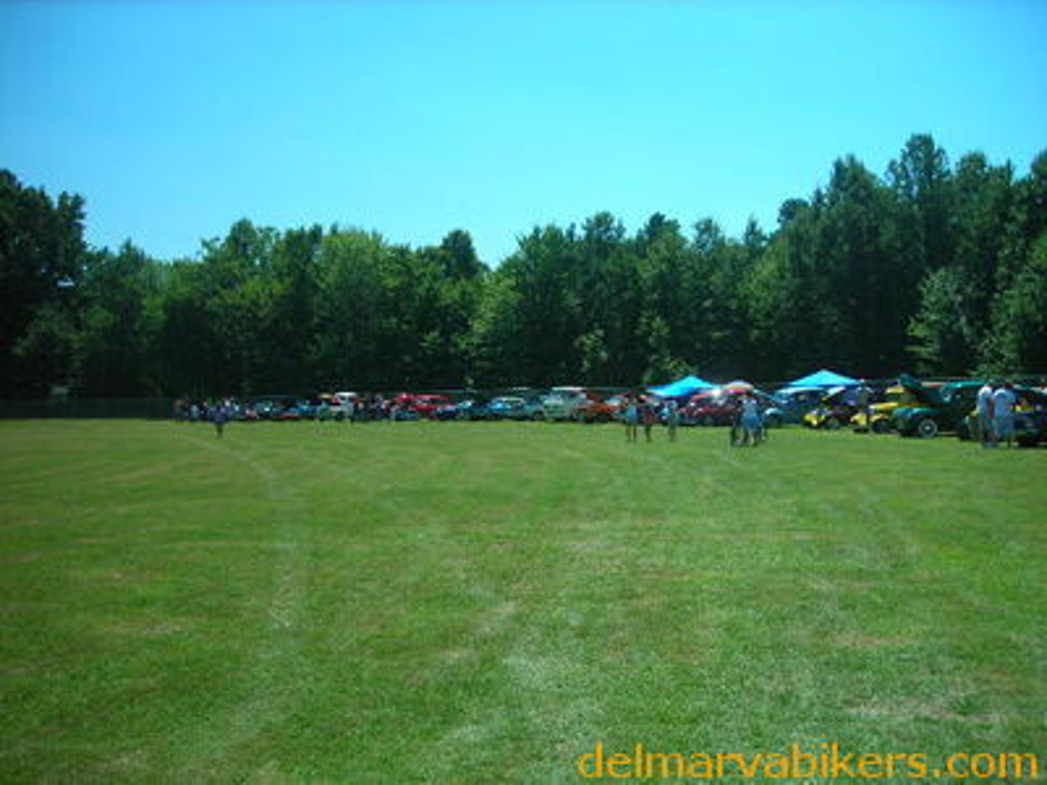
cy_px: 392
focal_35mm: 38
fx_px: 1149
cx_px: 524
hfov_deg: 49.0
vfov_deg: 37.7
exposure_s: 1/152
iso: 50
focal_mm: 6.3
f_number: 6.4
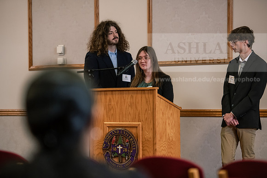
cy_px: 89
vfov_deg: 10.2
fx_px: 1001
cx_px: 134
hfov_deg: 15.2
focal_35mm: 135
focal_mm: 135
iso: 2500
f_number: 3.2
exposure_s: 1/200
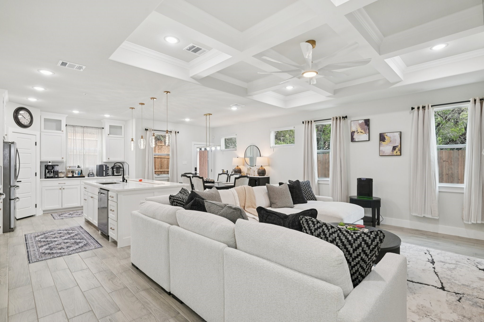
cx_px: 242
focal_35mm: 17
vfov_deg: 70.4
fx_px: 229
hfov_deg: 93.3
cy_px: 161
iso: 400
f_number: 8
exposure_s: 1/25
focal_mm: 17
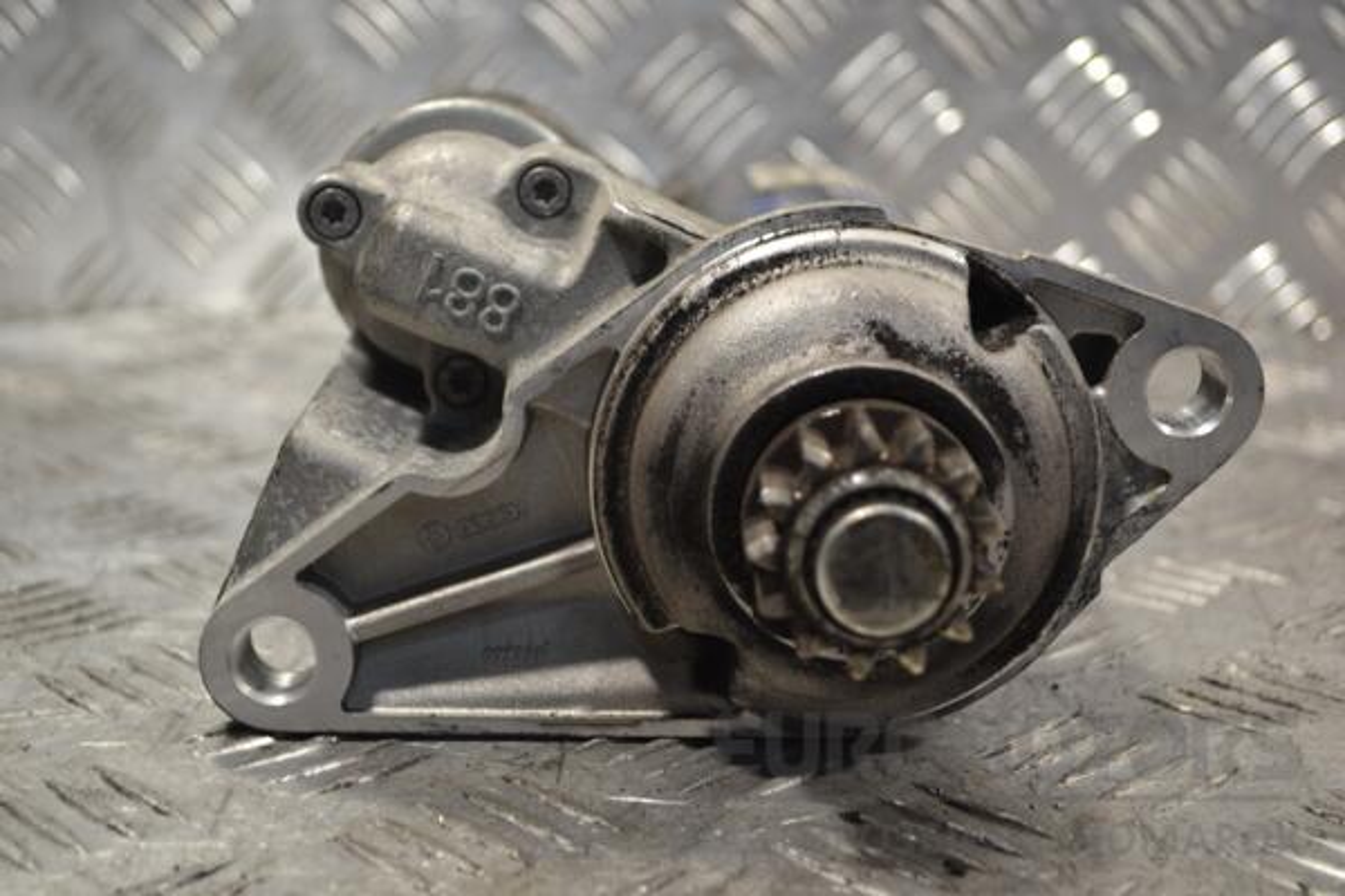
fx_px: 2017
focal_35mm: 54
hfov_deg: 36.9
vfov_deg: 25.1
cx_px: 672
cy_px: 448
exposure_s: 1/60
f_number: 5
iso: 400
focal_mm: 36
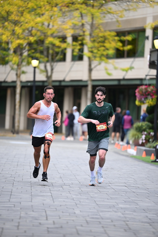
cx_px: 79
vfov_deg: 10.3
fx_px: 1316
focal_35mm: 200
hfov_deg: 6.9
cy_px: 118
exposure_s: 1/1600
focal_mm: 200
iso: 1000
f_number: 2.8
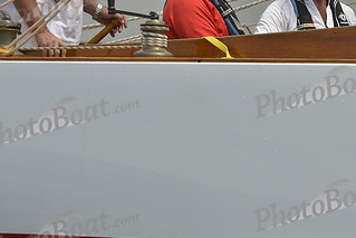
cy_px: 46
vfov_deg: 3.8
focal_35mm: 364
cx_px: 198
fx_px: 3601
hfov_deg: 5.7
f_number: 8
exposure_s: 1/1600
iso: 280
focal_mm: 200
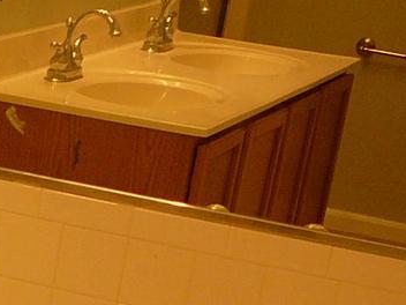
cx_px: -404
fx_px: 1677
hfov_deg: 12.2
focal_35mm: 143
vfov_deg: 10.0
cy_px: 485
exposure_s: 1/50
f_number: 2.8
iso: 100
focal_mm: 5.2
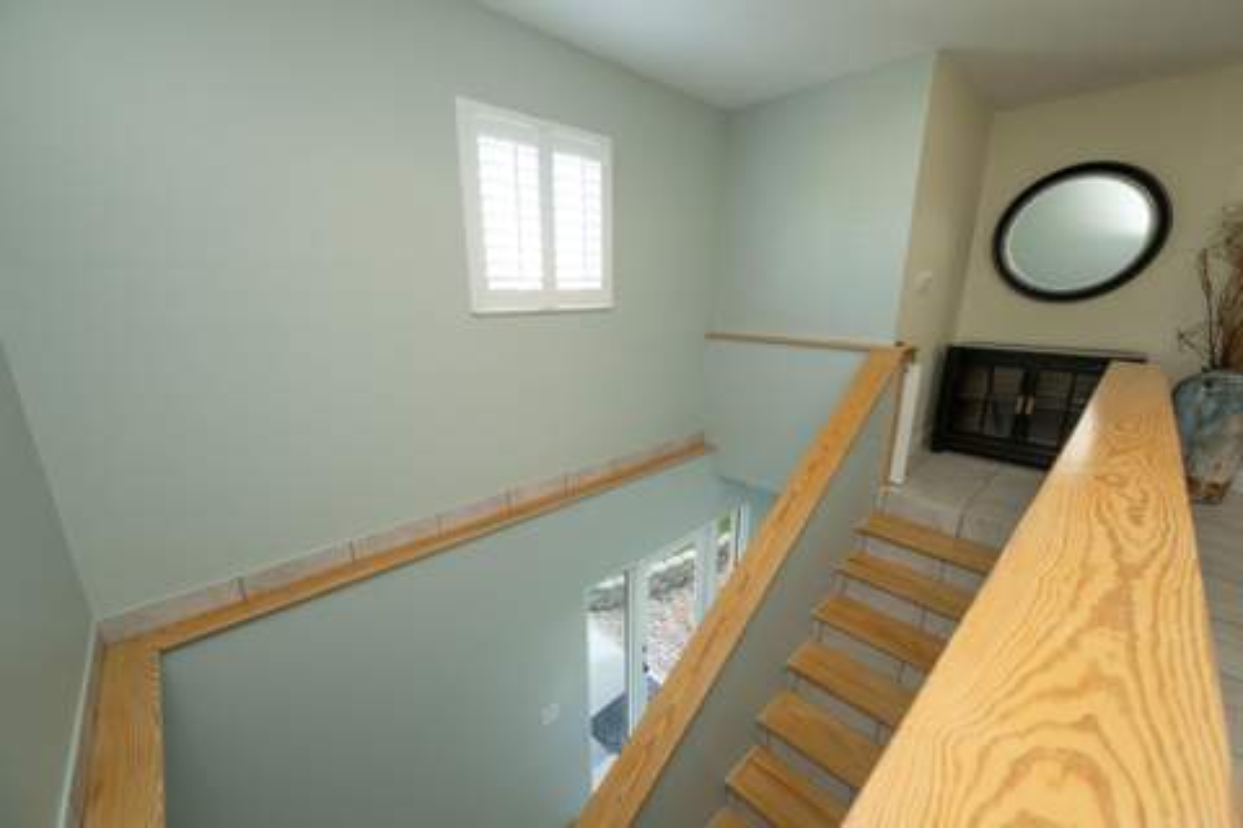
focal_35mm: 14
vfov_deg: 81.2
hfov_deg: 104.3
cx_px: 622
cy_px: 414
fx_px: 483
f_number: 8
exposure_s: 1/50
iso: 1250
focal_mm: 14
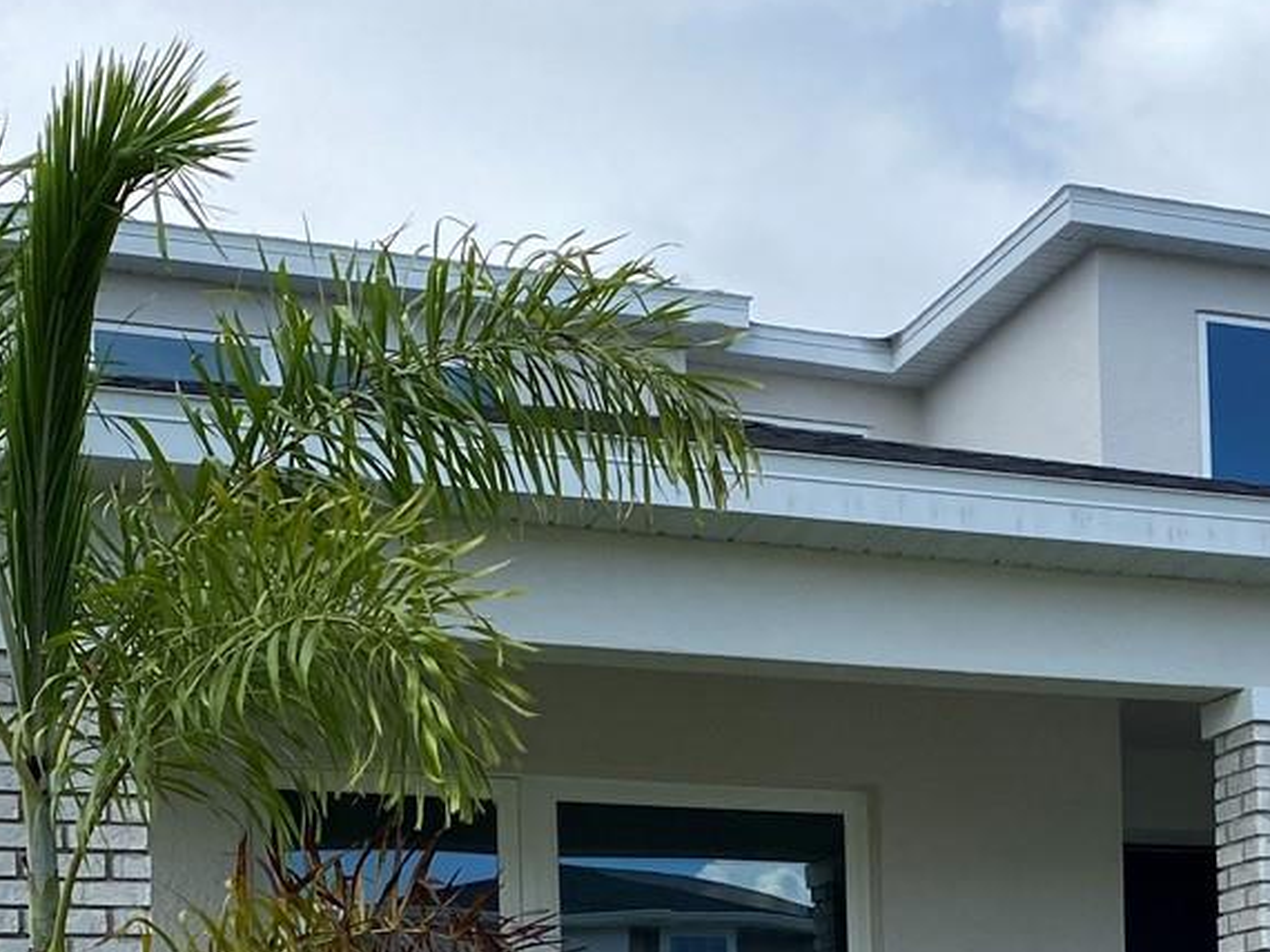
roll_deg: +1.8
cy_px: 1130
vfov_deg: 19.1
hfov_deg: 26.1
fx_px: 2677
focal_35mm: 73
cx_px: 1045
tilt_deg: +2.6
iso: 32
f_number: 1.8
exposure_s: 1/2513
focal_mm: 4.25
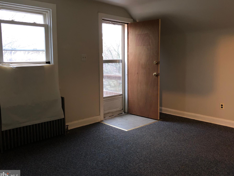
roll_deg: +0.3
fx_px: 216
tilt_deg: -4.3
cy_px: 80
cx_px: 121
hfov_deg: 56.8
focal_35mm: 32
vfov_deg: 44.1
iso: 50
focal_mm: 3.99
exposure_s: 1/8
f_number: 1.8
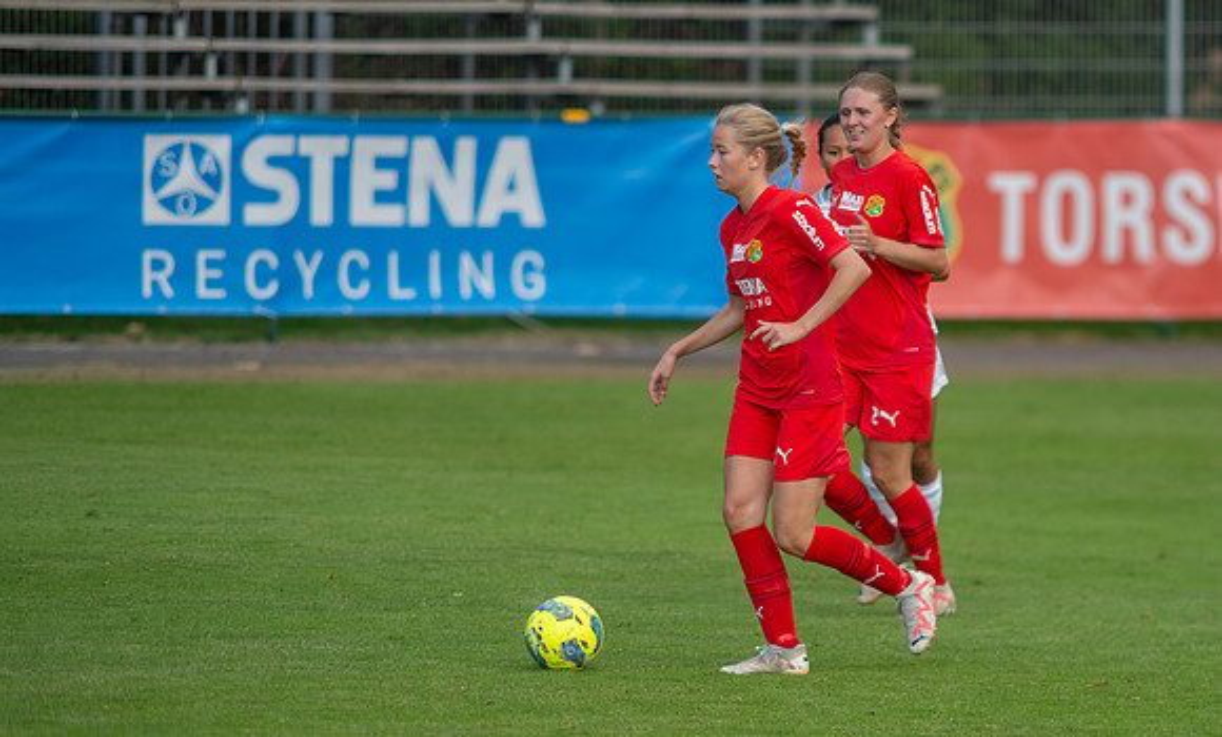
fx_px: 19095
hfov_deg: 3.7
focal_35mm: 579
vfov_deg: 2.2
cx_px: 819
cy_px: 370
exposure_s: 1/1250
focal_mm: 420
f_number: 4
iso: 280
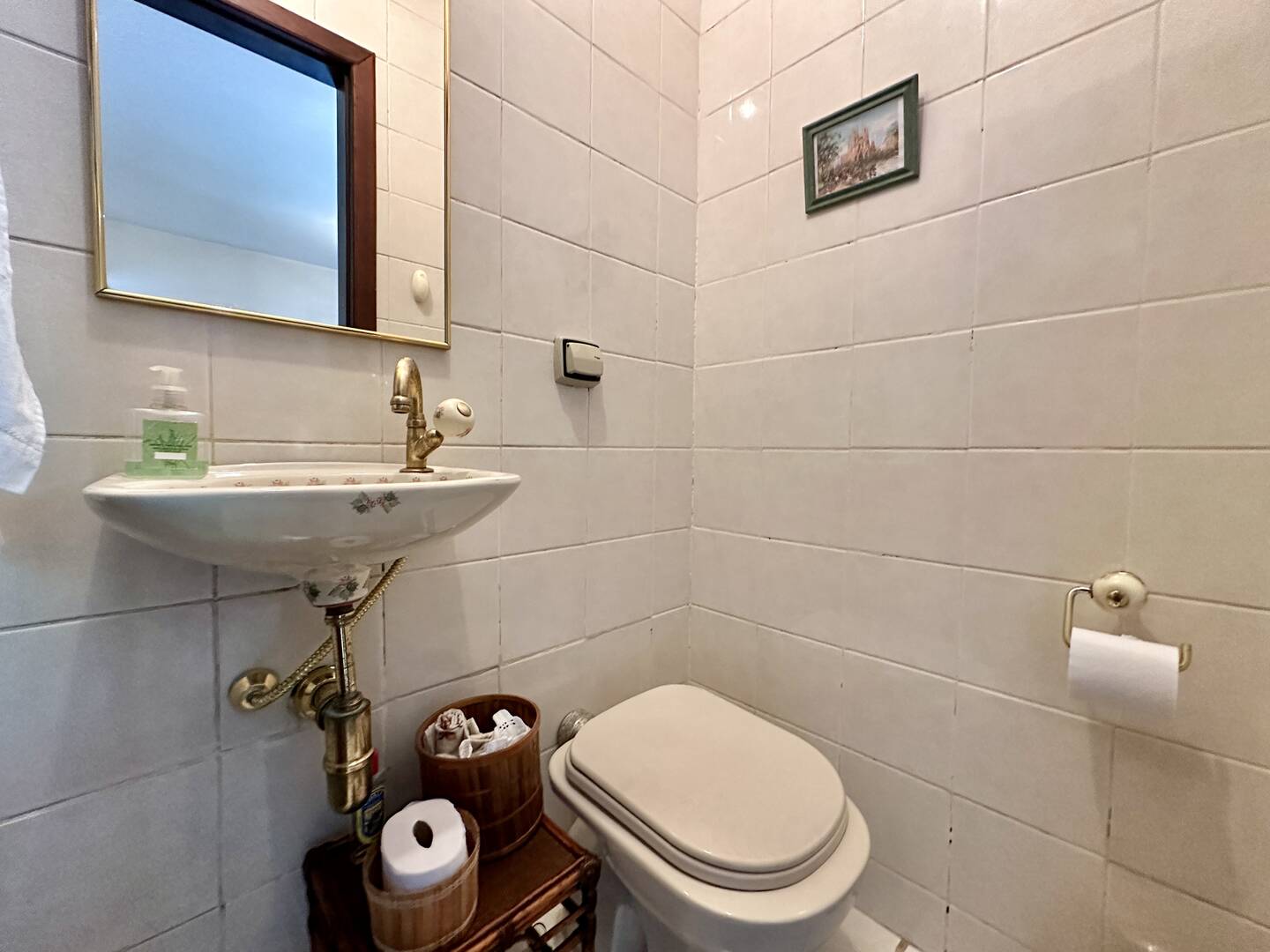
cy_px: 476
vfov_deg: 85.7
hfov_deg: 102.1
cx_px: 635
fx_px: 514
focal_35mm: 14
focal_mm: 2.22
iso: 640
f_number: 2.2
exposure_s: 1/60
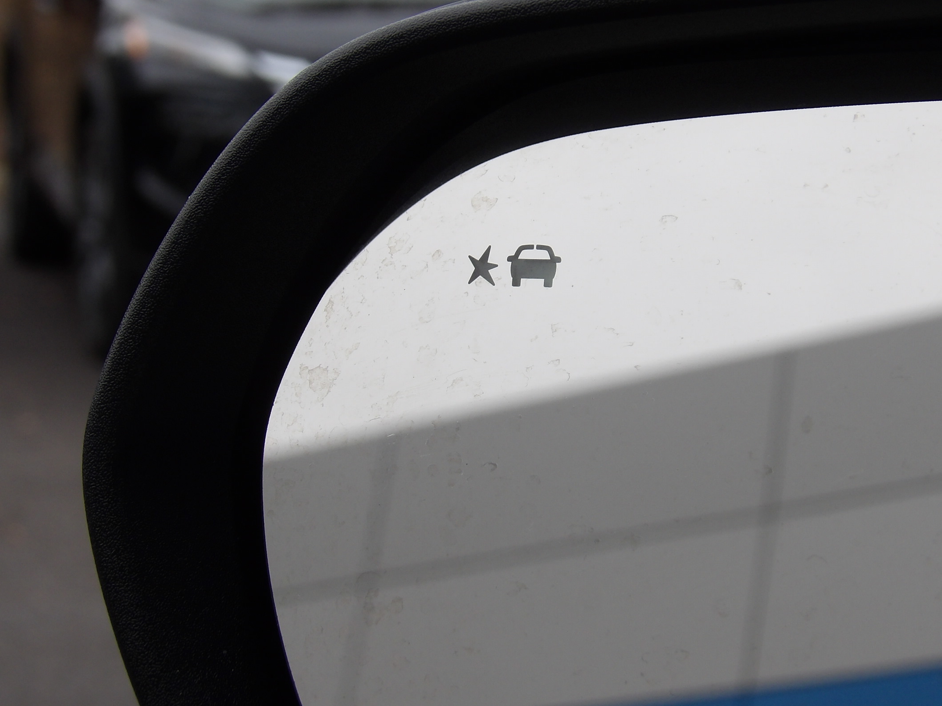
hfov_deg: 15.8
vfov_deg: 11.9
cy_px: 295
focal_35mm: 125
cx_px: 534
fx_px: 3401
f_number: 4.2
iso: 100
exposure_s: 1/276
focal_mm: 18.2
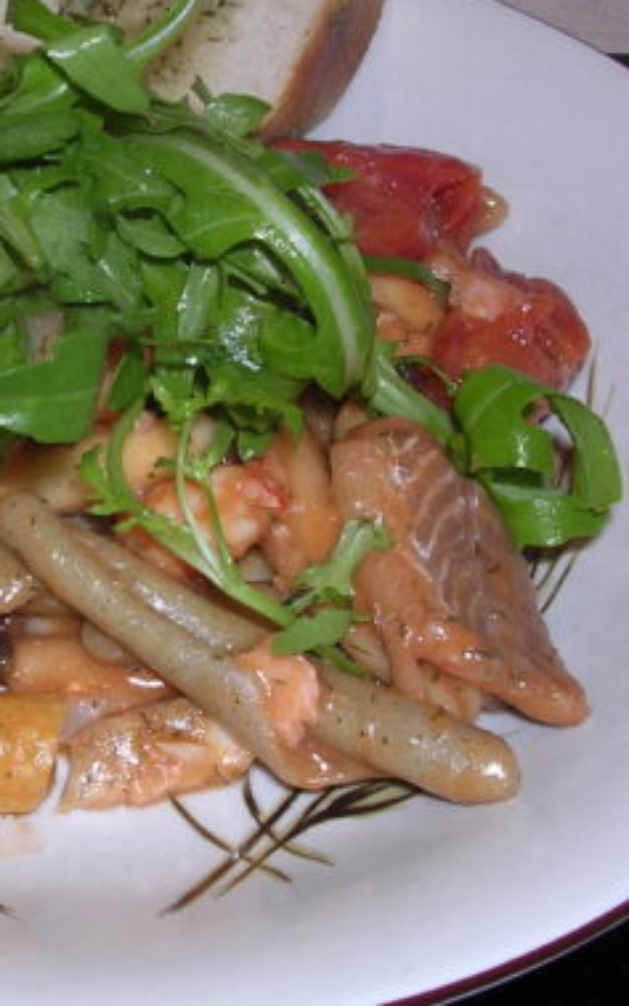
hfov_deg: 19.0
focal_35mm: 68
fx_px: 1864
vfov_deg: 30.1
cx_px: 122
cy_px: 390
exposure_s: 1/60.1
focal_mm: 5.8
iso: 100
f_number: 5.6
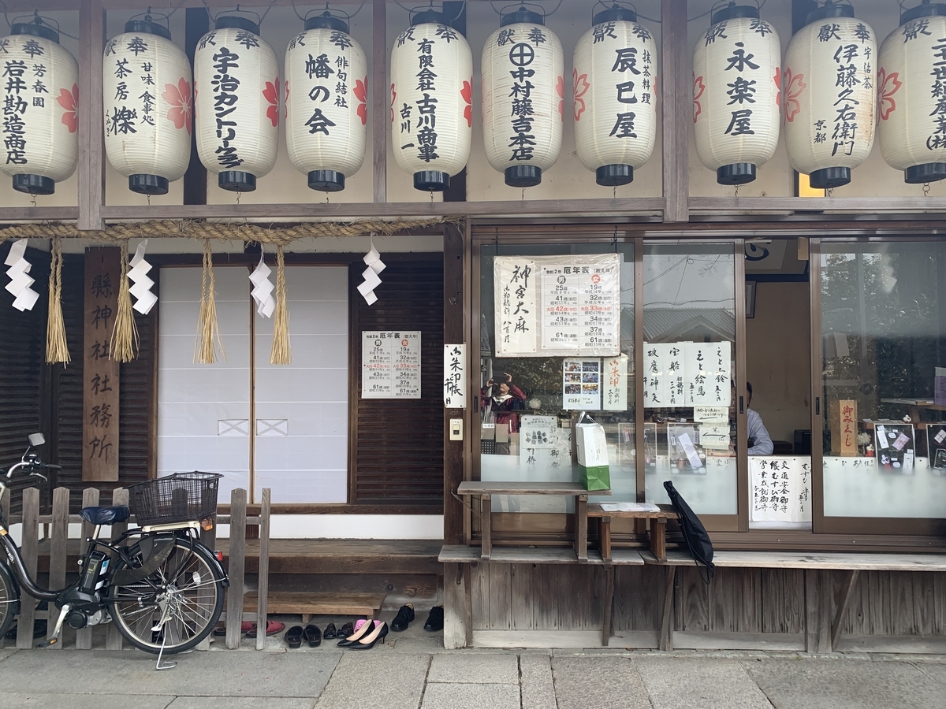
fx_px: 711
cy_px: 354
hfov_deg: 67.3
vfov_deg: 53.1
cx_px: 473
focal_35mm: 26
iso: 25
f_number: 1.8
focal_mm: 4.25
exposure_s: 1/241
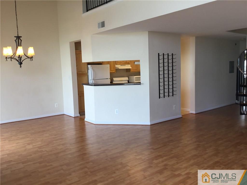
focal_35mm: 31
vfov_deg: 45.4
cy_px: 92
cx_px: 124
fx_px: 221
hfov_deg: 58.4
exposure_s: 1/30
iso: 32
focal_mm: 3.3
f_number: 2.4
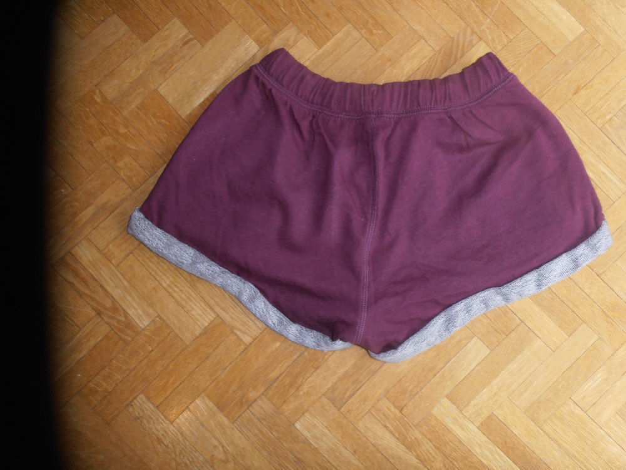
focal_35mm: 24
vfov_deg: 56.8
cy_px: 235
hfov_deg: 71.6
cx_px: 313
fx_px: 434
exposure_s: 1/30
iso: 125
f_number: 3
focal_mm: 4.2
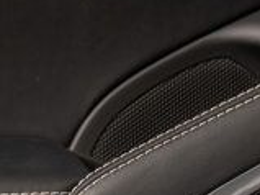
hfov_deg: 8.4
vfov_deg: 6.3
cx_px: 78
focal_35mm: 236
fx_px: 1771
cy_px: 17
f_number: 2.8
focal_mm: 38
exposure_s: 1/60
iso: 250
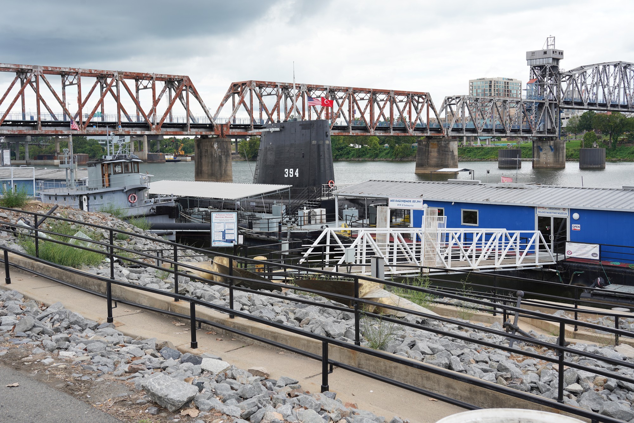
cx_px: 317
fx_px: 757
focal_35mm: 43
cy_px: 212
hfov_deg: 45.4
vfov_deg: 31.2
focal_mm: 43
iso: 100
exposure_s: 1/100
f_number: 9
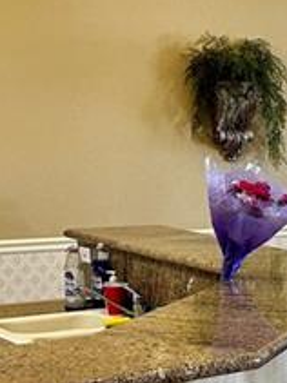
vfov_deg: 21.4
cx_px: 607
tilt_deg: -8.0
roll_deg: -2.5
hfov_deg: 13.5
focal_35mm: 91
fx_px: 1007
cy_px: 274
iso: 200
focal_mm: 6.86
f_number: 1.78
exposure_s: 1/60
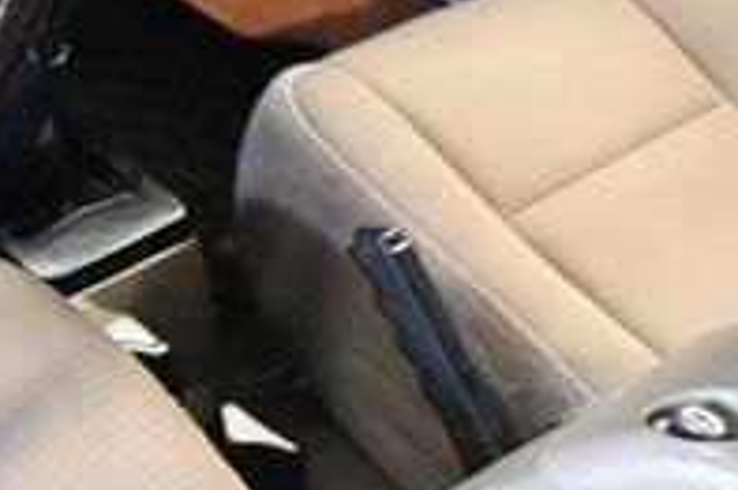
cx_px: -277
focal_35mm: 95
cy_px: -52
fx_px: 1942
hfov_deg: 19.5
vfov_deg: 14.1
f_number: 3.8
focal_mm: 19.5
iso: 12800
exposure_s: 1/60
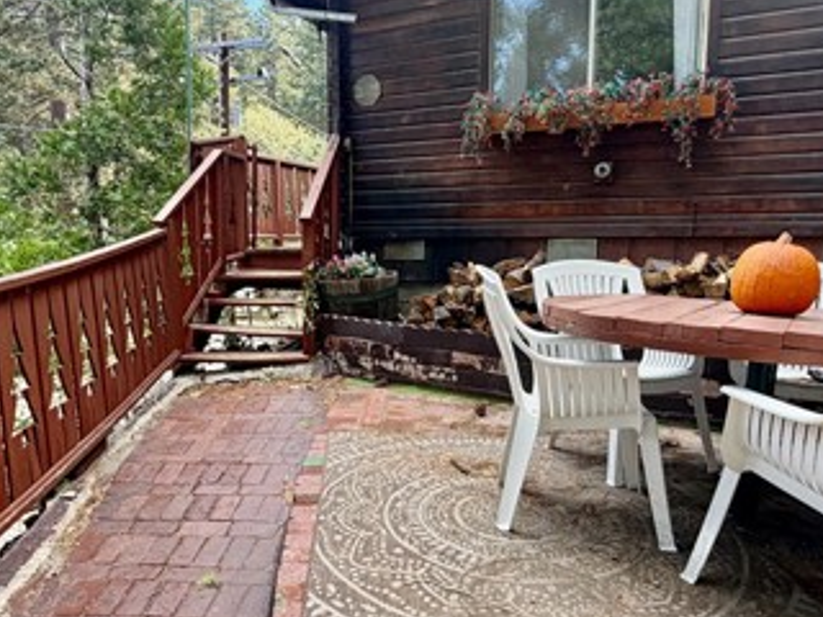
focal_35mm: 28
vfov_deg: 49.7
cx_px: 368
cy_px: 337
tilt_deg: -6.9
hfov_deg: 63.3
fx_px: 666
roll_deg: +0.4
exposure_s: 1/121
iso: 64
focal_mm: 2.22
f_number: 2.2
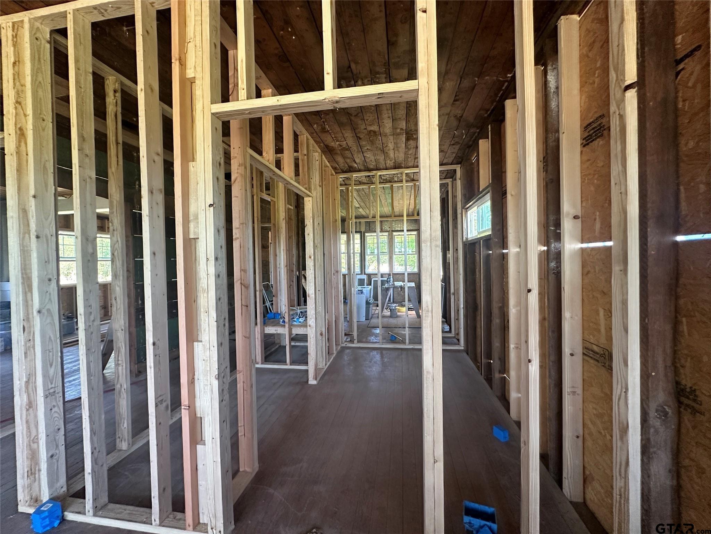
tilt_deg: -1.4
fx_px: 288
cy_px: 267
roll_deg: +1.3
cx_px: 356
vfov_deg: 85.7
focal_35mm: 14
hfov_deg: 102.1
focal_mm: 2.22
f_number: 2.2
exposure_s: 1/83
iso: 320
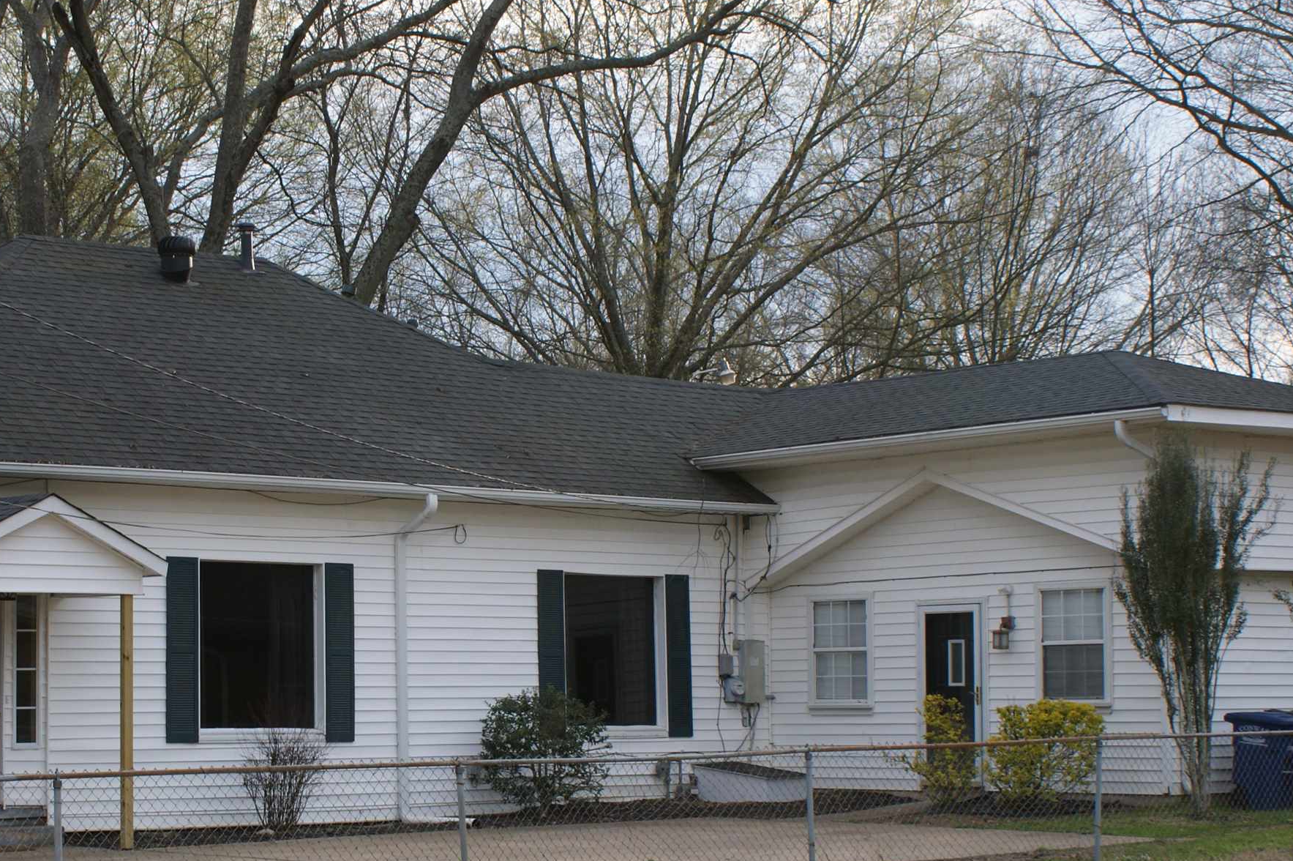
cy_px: 562
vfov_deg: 18.6
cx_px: 435
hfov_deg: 27.6
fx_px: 2620
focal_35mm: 73
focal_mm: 28
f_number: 6.3
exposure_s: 1/80
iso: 100
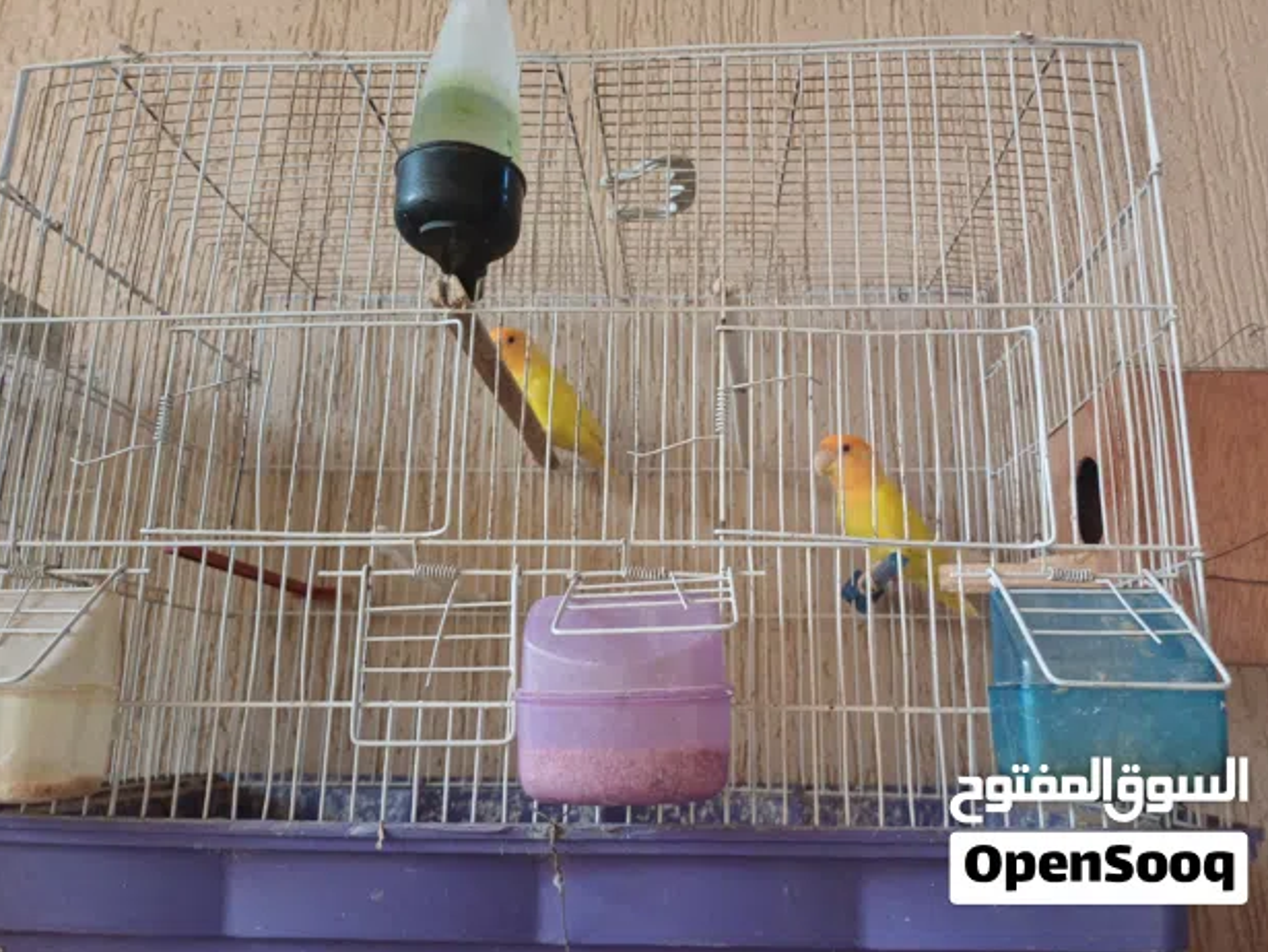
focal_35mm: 26
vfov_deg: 53.1
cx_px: 639
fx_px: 953
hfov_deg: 67.3
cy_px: 460
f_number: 1.8
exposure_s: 1/50
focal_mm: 4.65
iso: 160
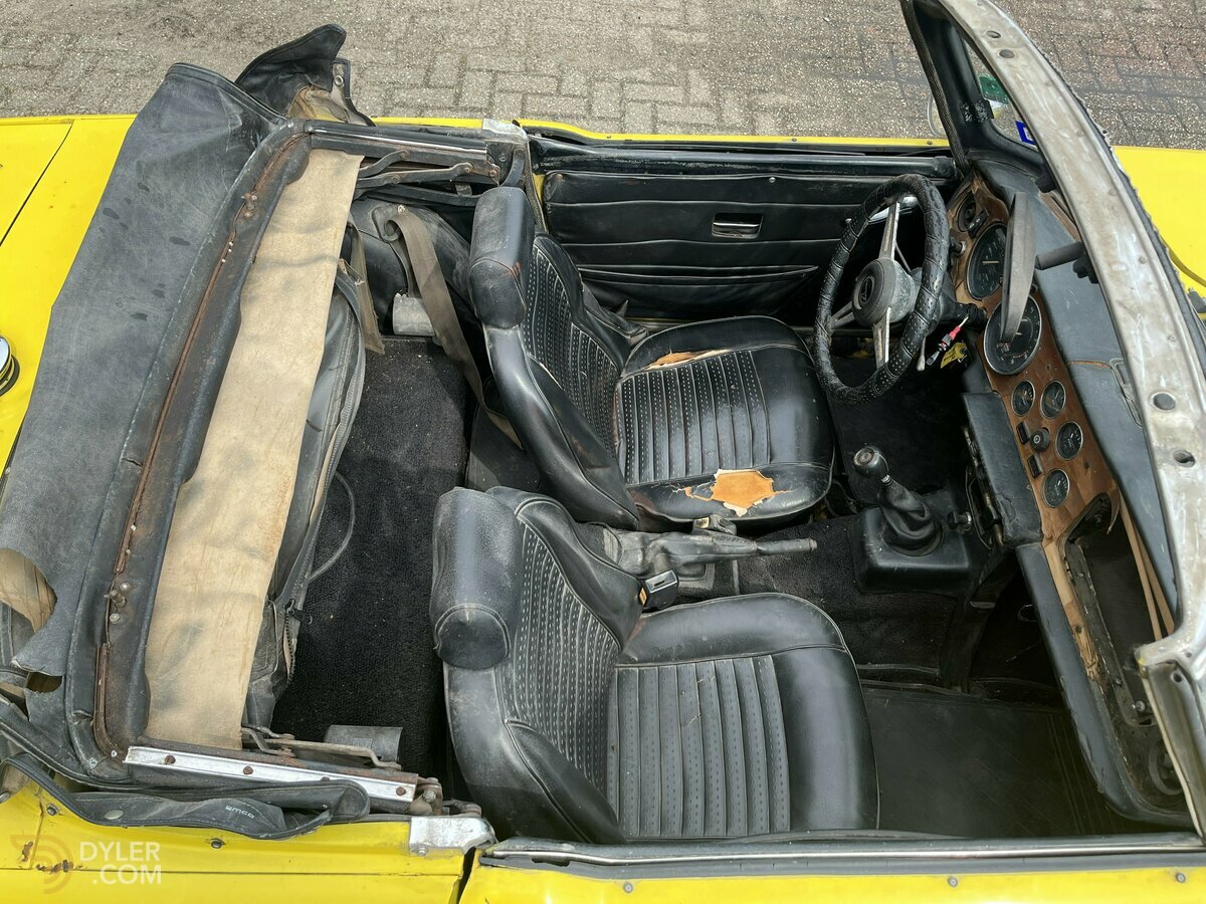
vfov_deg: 53.1
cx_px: 603
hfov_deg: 67.3
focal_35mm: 26
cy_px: 452
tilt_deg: -55.4
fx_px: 906
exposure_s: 1/639
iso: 50
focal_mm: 5.1
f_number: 1.6
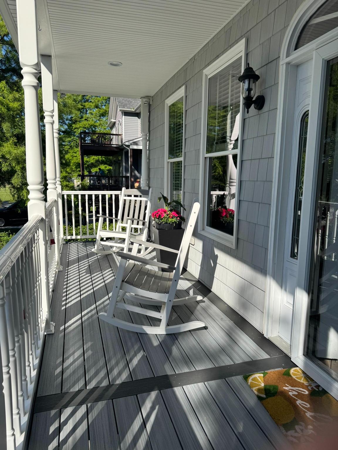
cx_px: 169
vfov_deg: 71.6
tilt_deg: -9.4
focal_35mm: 24
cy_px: 225
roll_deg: -1.0
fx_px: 312
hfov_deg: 56.8
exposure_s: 1/3096
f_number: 1.78
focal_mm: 6.76
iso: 80
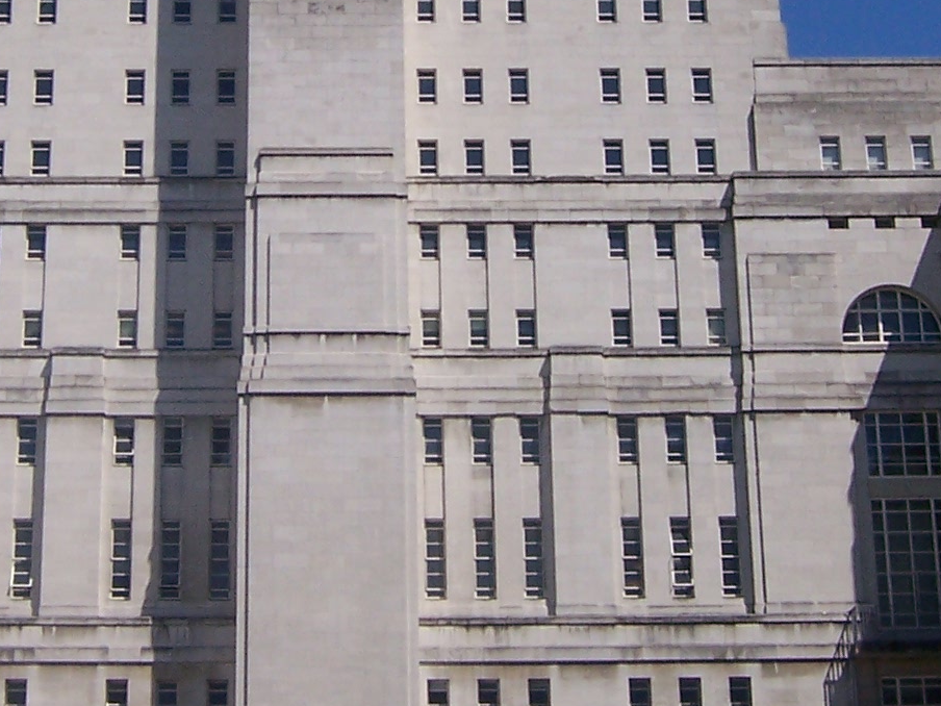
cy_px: 41
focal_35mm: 94
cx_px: 313
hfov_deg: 20.8
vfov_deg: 15.5
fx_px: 2555
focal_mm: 5.5
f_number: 4
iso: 80
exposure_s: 1/1000
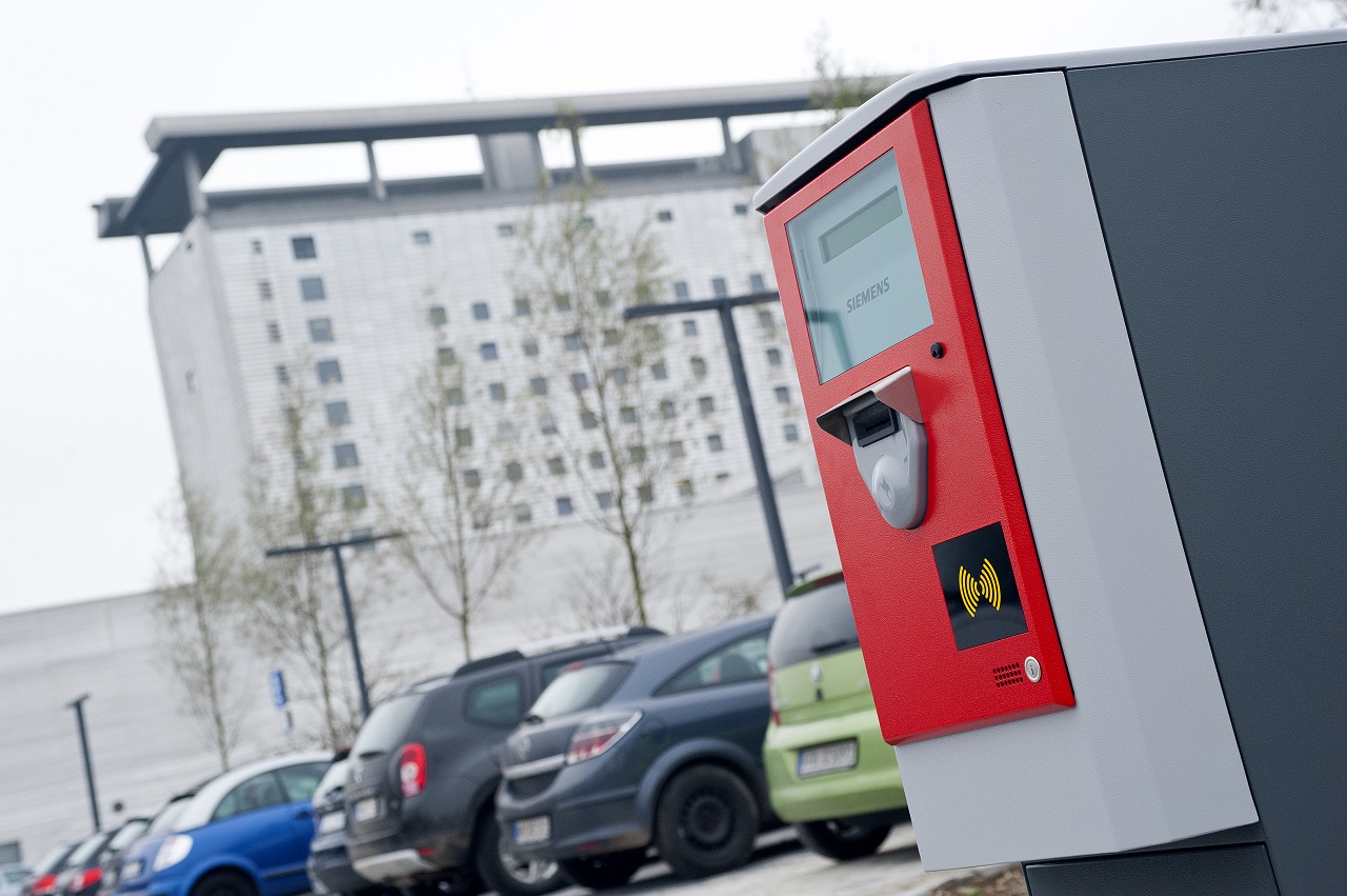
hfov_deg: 32.4
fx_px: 2318
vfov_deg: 21.9
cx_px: 674
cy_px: 448
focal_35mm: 62
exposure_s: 1/320
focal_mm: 62
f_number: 7.1
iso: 1250
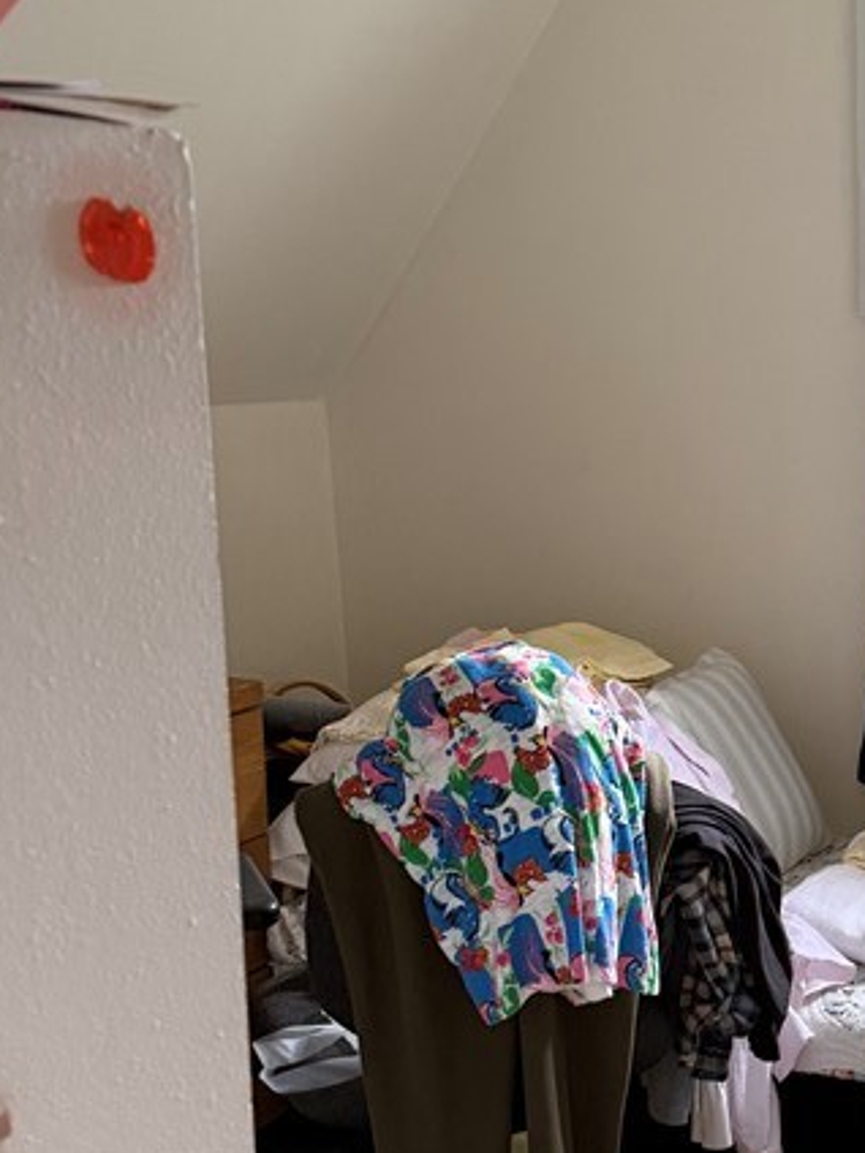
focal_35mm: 58
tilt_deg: -10.5
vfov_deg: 33.2
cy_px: 666
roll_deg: -0.1
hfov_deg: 24.2
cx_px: 854
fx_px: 1932
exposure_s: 1/60
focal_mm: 6.76
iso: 400
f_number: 1.78
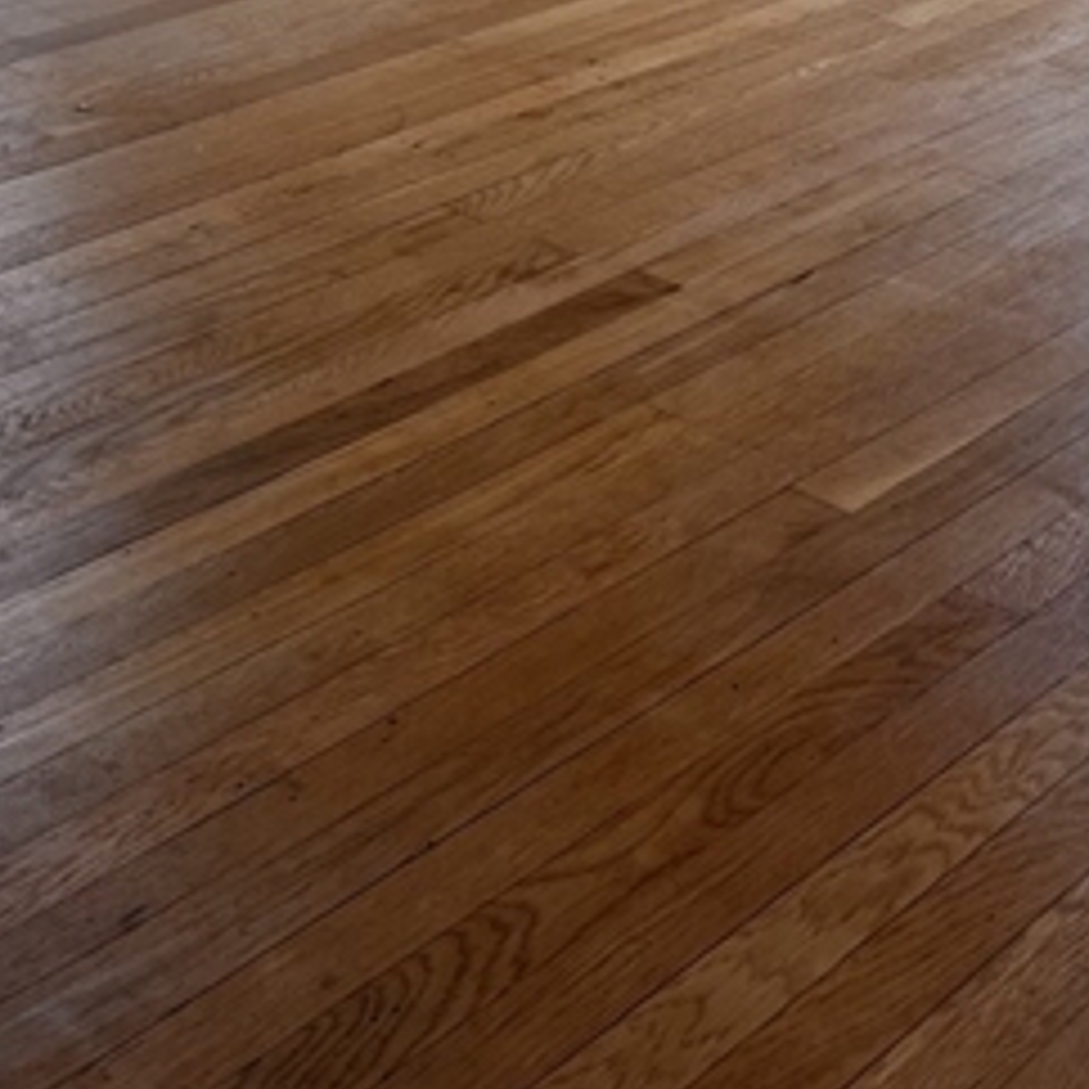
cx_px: 504
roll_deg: -1.8
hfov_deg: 23.7
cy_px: -441
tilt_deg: -5.9
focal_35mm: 73
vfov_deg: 20.9
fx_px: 2598
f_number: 1.5
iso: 50
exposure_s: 1/192
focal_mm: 5.7
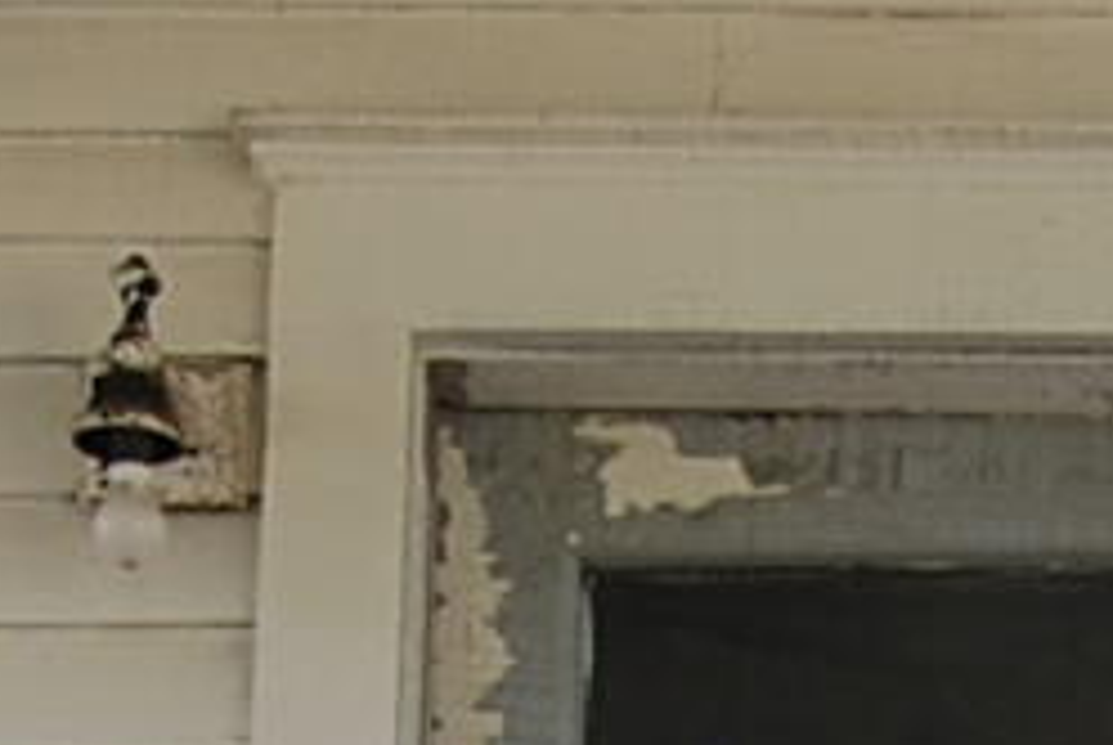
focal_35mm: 164
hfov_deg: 12.3
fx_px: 5076
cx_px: 1221
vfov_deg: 7.8
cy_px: 1777
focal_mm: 14
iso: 200
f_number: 4.5
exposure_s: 1/80
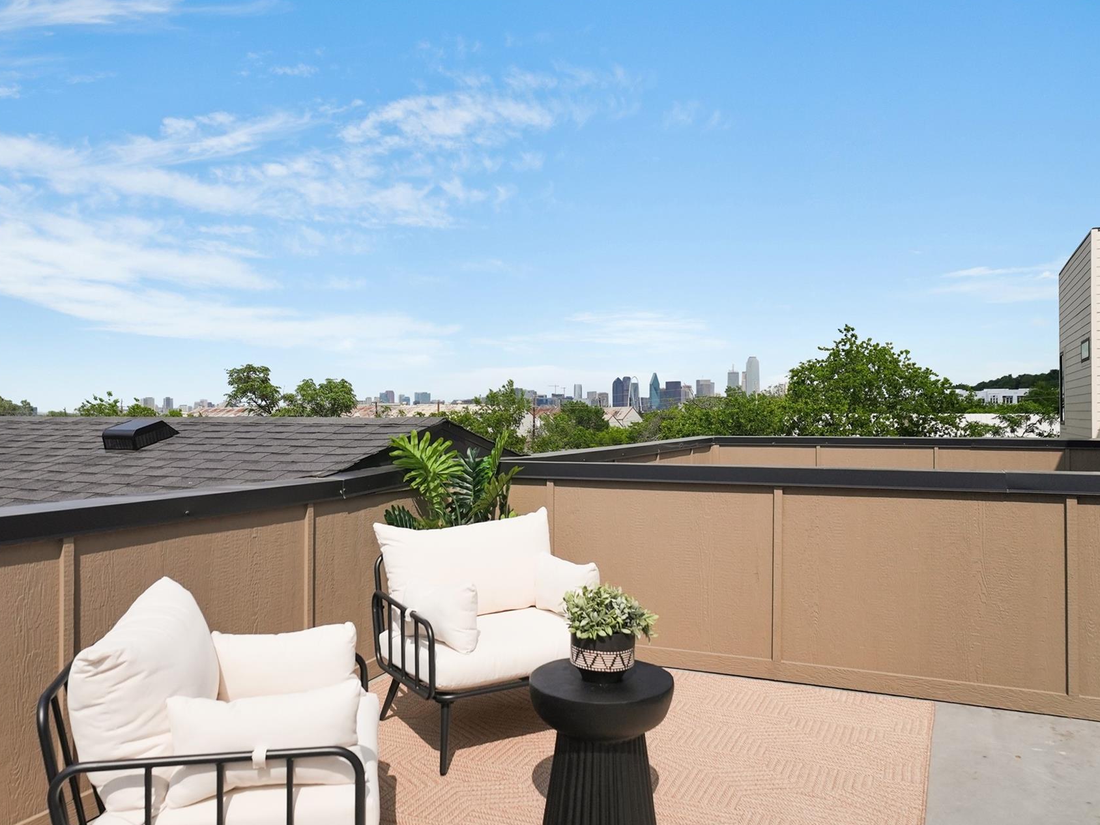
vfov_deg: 49.7
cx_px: 512
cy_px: 440
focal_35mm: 28
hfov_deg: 63.4
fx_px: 890
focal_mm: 24
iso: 640
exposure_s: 1/3200
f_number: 5
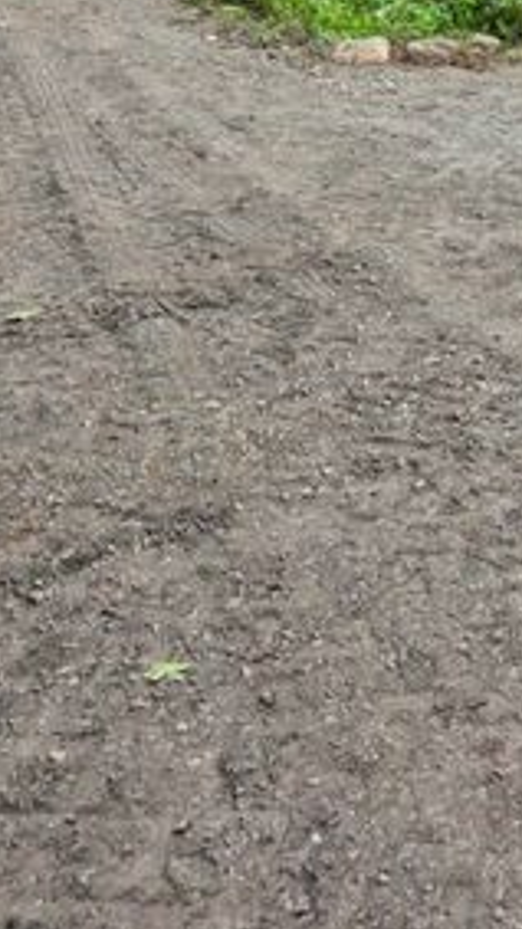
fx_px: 1453
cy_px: -159
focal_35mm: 59
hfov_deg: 18.7
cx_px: 703
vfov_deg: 30.6
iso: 32
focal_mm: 6.25
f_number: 1.7
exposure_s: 1/359
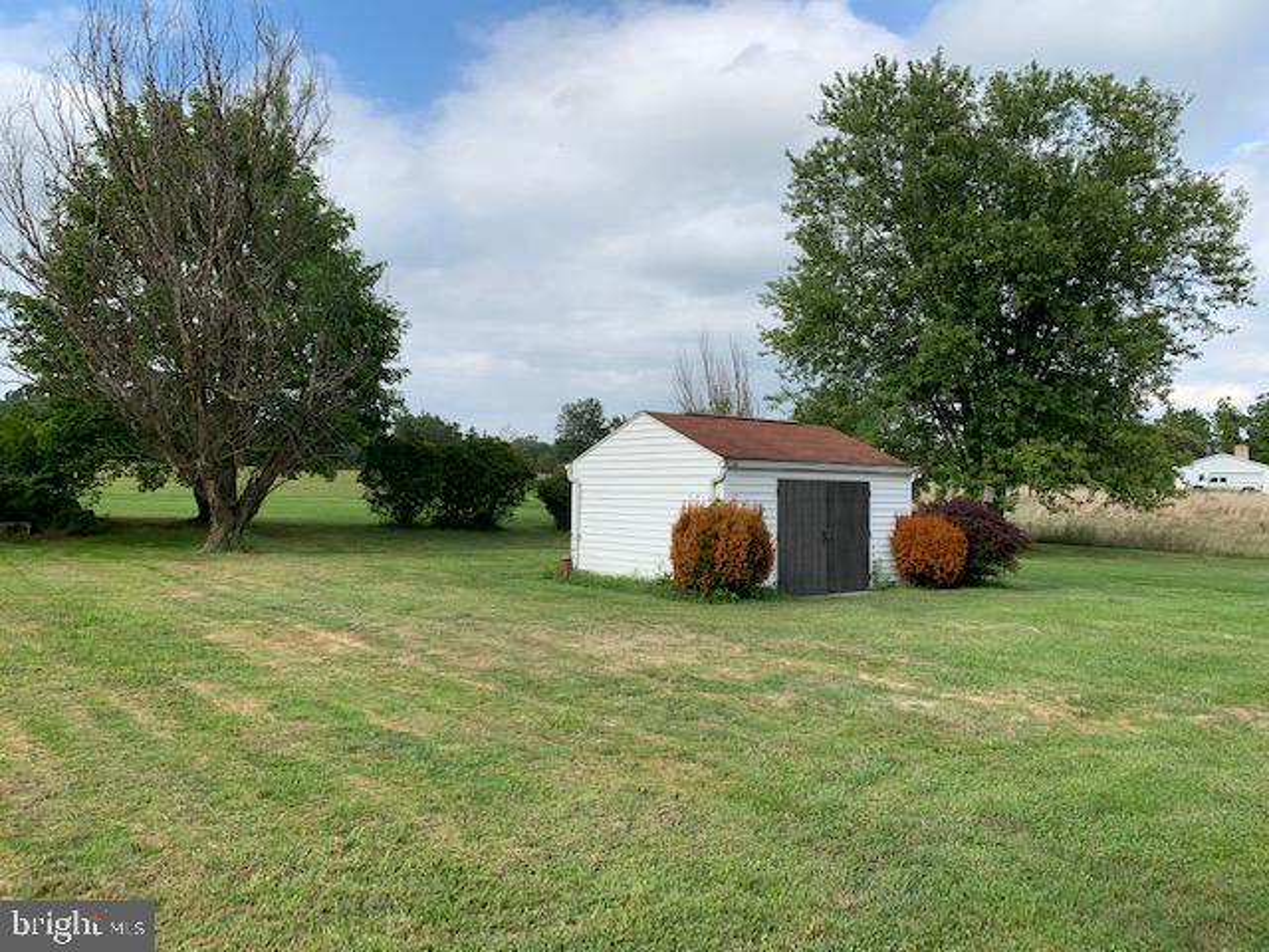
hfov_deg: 67.3
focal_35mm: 26
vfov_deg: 53.1
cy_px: 476
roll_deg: -1.1
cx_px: 634
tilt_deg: +1.0
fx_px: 953
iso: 25
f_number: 1.8
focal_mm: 4.25
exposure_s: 1/1332
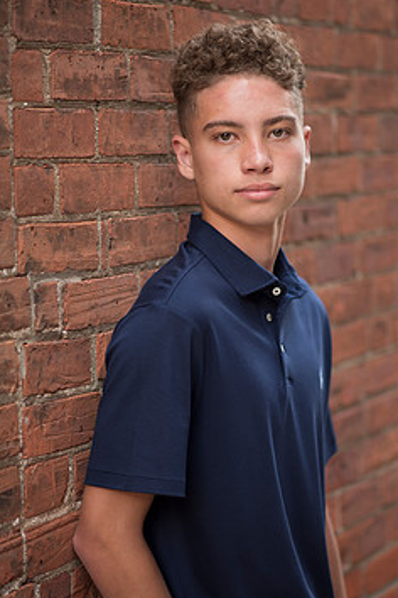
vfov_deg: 18.9
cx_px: 218
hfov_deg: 12.7
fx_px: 1791
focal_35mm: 108
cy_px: 309
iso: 100
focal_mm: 85
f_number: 1.8
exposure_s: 1/320
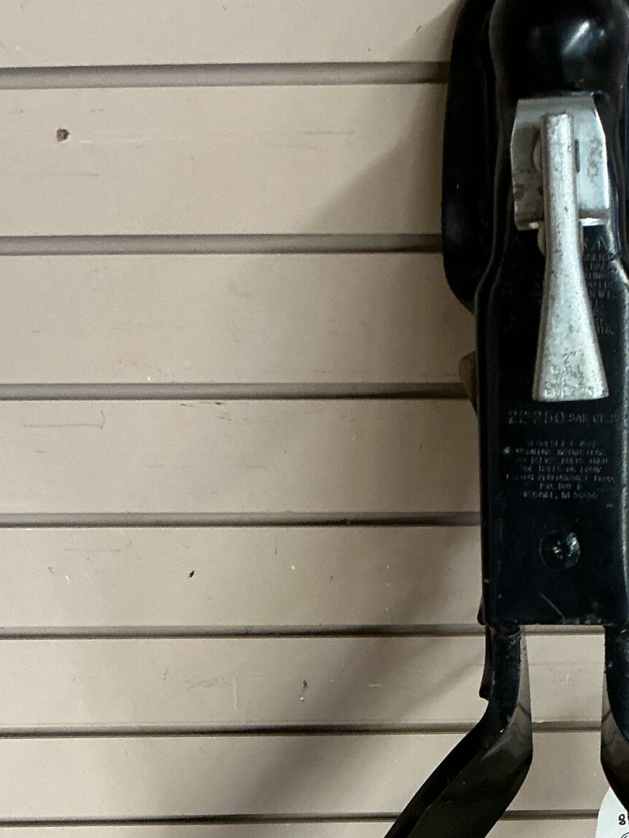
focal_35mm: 64
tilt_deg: -42.8
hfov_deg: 22.3
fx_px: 1551
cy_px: 755
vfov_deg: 29.0
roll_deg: +0.4
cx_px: 587
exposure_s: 1/60
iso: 160
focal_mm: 3
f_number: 1.8
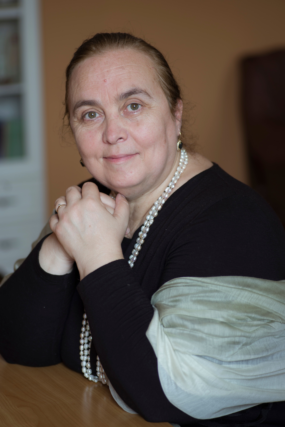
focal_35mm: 100
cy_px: 214
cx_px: 142
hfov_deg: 13.7
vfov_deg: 20.4
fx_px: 1187
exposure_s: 1/100
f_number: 3.2
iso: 200
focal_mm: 100
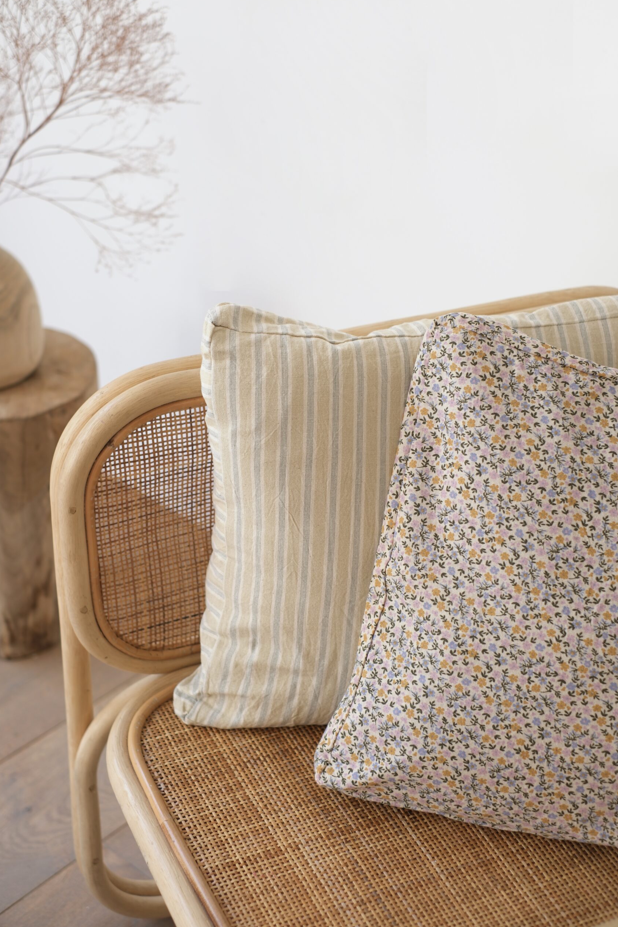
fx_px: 1545
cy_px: 461
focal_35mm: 60
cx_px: 307
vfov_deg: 33.4
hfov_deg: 22.6
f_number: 4
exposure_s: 1/52
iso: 250
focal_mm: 39.3
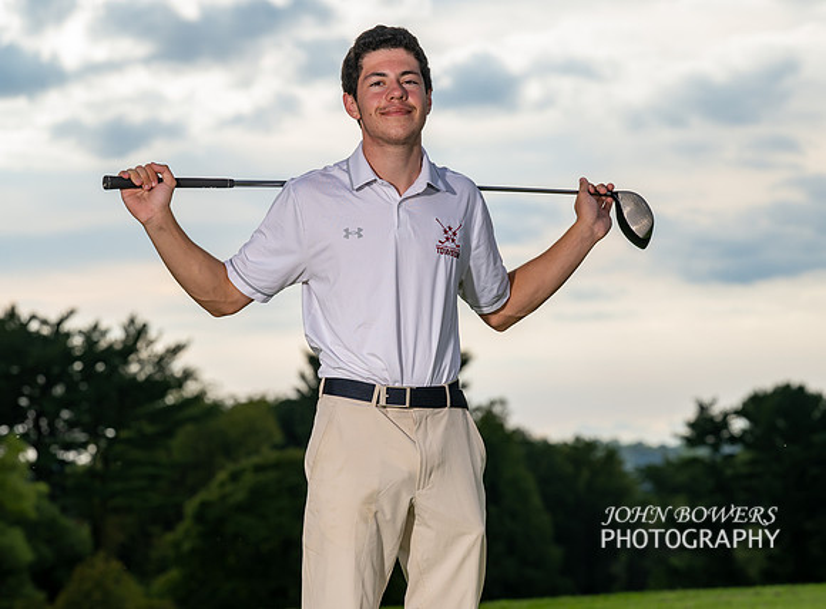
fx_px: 3646
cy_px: 233
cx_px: 388
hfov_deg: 12.9
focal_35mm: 154
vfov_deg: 9.6
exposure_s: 1/500
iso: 160
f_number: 6.3
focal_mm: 115
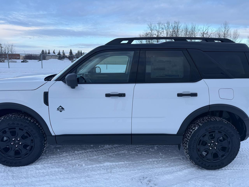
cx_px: 124
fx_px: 173
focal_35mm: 24
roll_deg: -0.5
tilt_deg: -9.1
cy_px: 94
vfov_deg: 56.8
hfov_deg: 71.6
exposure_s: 1/979
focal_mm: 6.76
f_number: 1.78
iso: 80
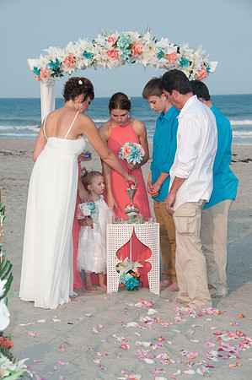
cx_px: 126
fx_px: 1105
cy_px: 190
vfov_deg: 19.5
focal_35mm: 105
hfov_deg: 13.0
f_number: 9
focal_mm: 70
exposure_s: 1/250
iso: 100
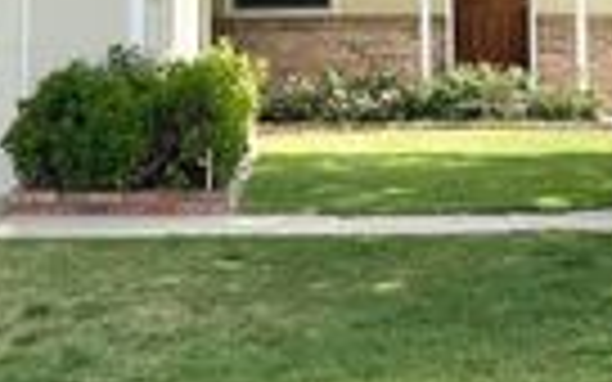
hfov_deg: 20.6
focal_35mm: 101
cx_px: 297
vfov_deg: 12.5
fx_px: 1685
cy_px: -128
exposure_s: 1/3257
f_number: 1.5
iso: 50
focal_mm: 5.7
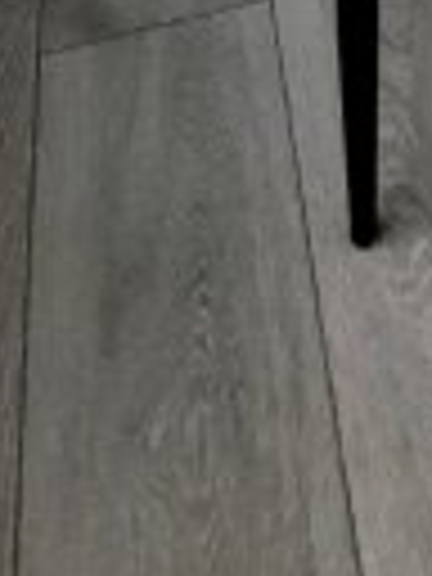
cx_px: 603
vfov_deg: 14.8
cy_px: -819
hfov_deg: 17.4
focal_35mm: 78
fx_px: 1298
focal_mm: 1.74
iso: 400
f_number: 2.2
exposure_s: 1/33
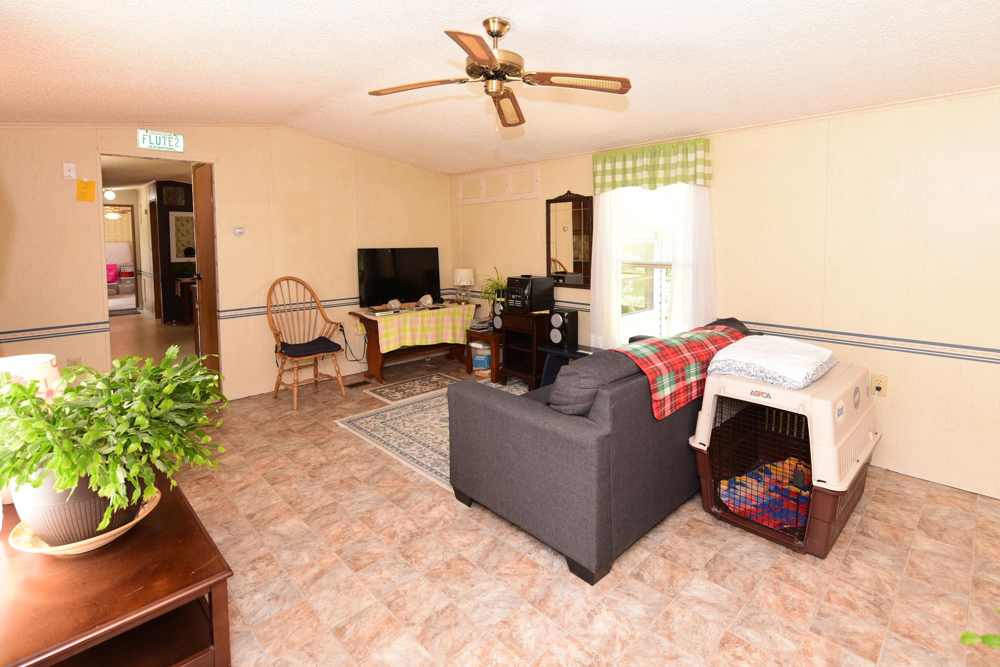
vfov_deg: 69.7
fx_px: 472
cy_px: 264
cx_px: 497
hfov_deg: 93.3
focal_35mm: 17
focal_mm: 14
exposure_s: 1/60
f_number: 4.5
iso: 640
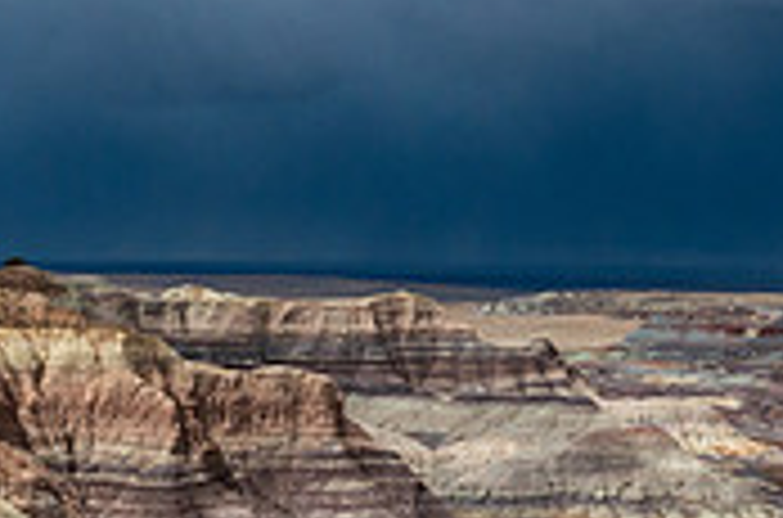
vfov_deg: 10.7
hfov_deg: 16.2
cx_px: 418
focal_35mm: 127
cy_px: 383
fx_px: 2755
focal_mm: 38
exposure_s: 1/1250
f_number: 22
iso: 800
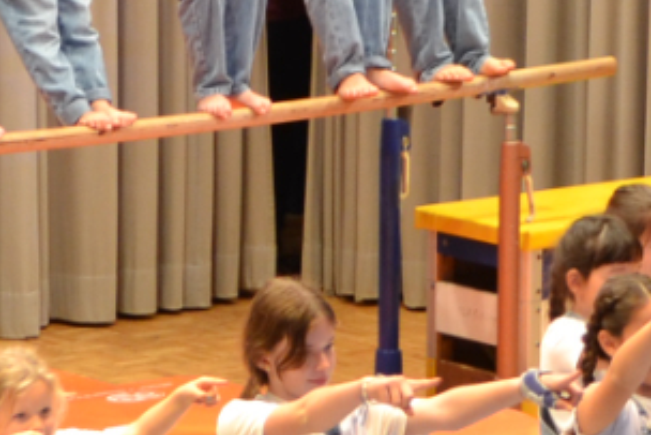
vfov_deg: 4.5
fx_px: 5482
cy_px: 282
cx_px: 422
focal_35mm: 303
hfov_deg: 6.8
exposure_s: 1/15
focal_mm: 30
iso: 400
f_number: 4.5
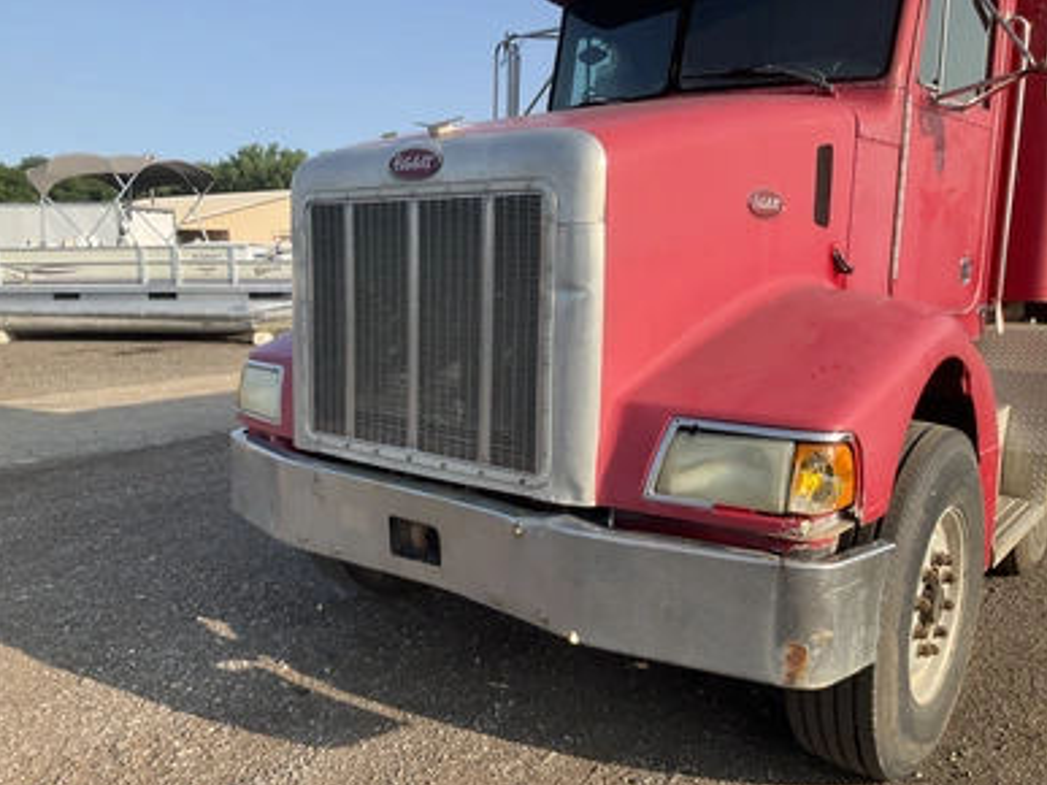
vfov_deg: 46.8
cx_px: 509
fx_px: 907
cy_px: 403
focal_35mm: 30
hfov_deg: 60.0
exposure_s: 1/869
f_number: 1.8
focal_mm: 3
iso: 25
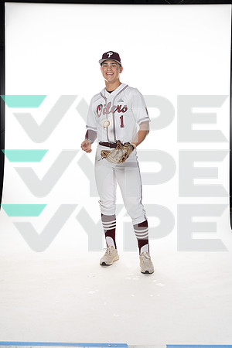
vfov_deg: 40.3
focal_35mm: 49
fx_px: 474
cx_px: 116
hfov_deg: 27.5
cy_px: 174
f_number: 6.3
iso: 400
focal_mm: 49
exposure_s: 1/250
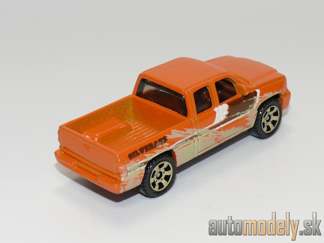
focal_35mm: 105
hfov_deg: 18.7
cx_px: 162
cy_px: 122
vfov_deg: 14.1
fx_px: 983
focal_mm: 13.7
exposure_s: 1/30
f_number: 4
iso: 100
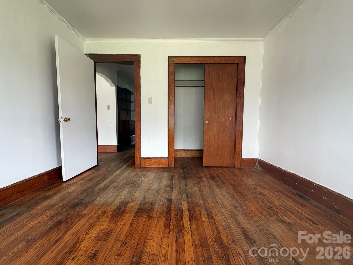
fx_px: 143
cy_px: 132
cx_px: 176
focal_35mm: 14
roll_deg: -0.8
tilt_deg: -3.5
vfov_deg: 85.7
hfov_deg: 102.1
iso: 200
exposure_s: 1/121
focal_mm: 2.22
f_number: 2.2
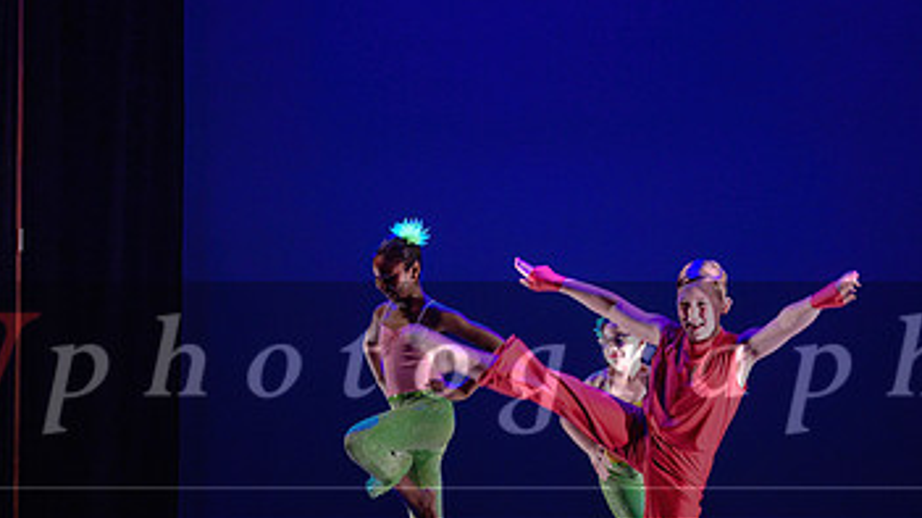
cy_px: 314
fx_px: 4276
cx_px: 508
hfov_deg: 12.3
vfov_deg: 6.9
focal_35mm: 175
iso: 1600
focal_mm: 100
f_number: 2.8
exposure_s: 1/200
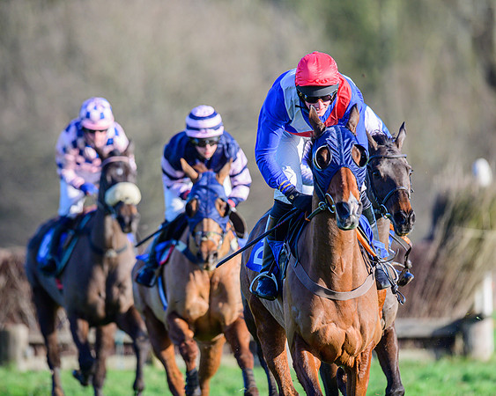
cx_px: 258
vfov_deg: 3.4
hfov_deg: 4.3
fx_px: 6619
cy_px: 198
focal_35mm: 451
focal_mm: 400
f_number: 5
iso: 400
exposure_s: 1/2000
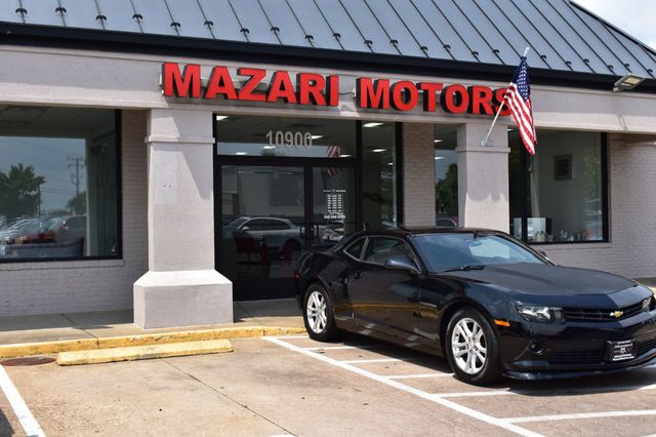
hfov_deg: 43.6
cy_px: 218
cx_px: 328
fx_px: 820
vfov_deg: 29.8
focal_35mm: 45
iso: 360
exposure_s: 1/500
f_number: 11
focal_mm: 30
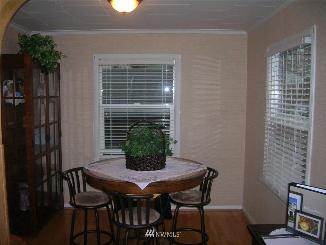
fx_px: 320
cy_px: 122
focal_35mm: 34
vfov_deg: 41.8
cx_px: 163
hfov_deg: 54.0
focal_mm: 5.7
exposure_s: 1/60.1
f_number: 2.9
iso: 76
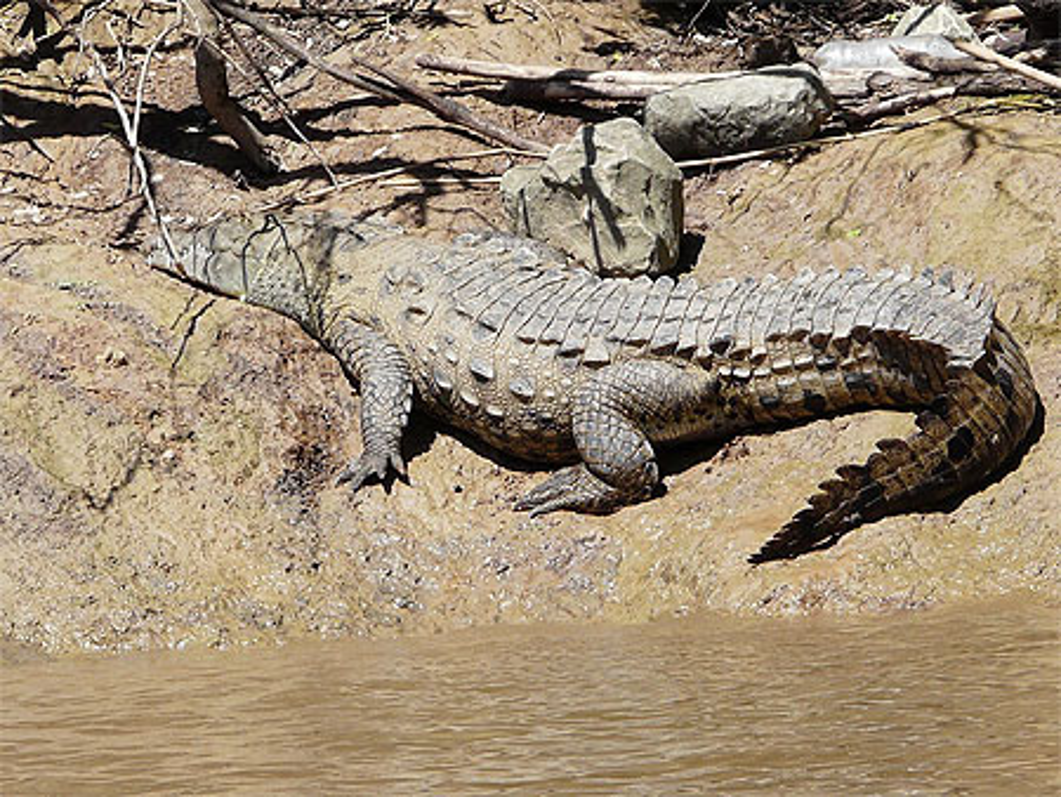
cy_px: 398
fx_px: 10856
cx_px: 530
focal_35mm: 354
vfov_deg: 4.2
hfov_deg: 5.6
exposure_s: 1/400
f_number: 5.6
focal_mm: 36.5
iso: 100
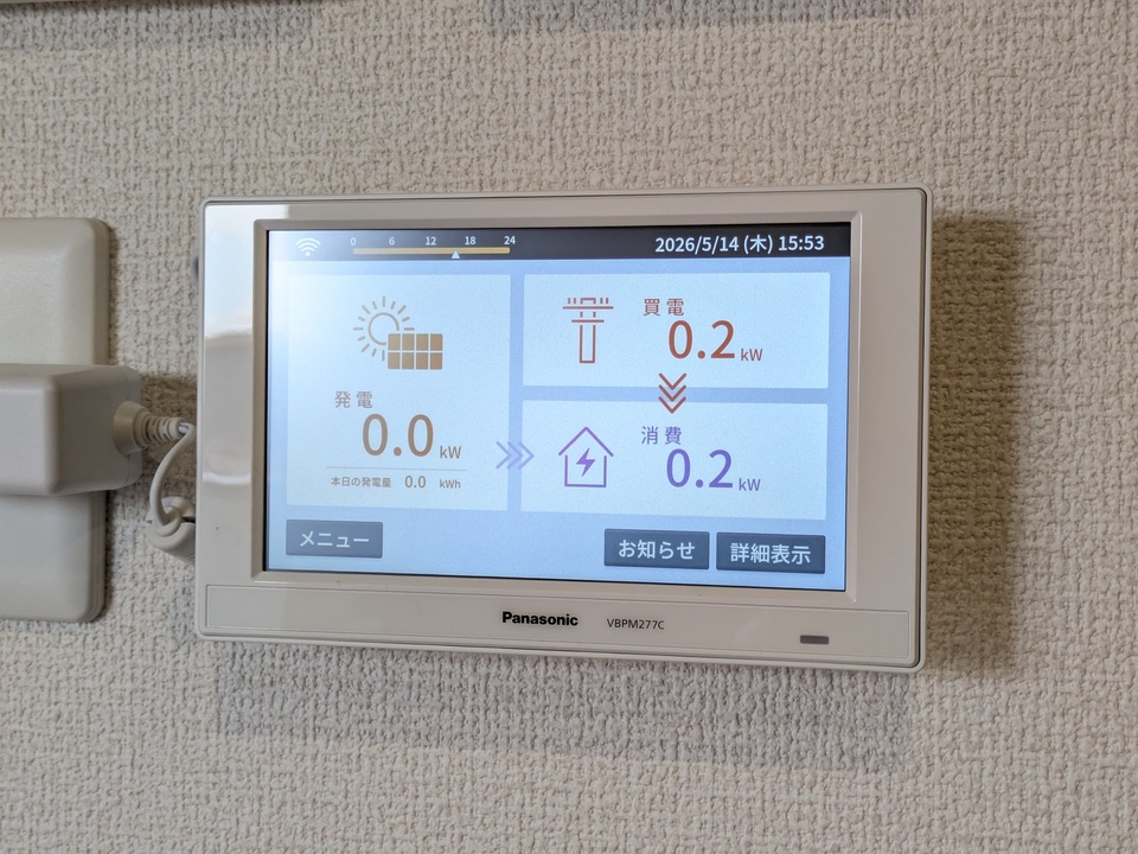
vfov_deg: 28.6
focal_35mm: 51
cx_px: 569
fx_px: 1677
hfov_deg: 37.5
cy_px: 427
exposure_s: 1/120
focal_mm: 5.43
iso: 179
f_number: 1.89
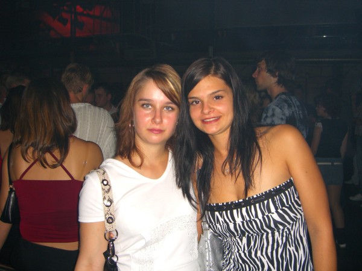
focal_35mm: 38
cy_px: 136
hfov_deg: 49.0
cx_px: 181
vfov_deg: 37.7
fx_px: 397
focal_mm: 7.9
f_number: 2.8
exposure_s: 1/60
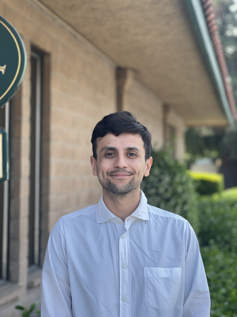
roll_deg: -0.2
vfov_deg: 25.3
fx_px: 703
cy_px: 158
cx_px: 118
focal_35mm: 77
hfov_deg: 19.1
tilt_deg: +1.7
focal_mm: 9
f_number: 2.8
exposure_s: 1/121
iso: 25
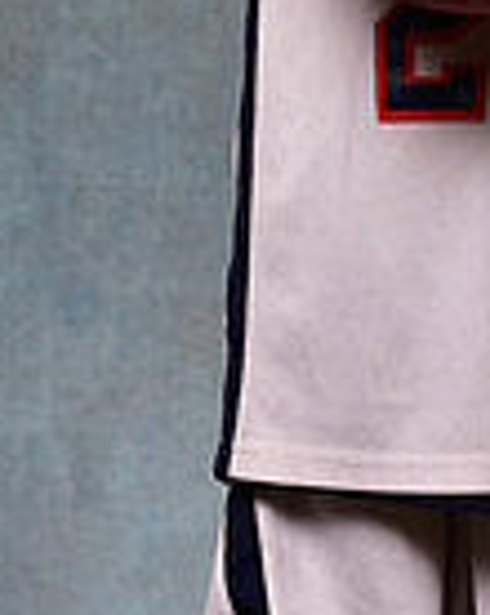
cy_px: -290
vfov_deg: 6.9
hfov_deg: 5.6
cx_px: 474
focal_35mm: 277
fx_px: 5032
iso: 100
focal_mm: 70
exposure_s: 1/200
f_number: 5
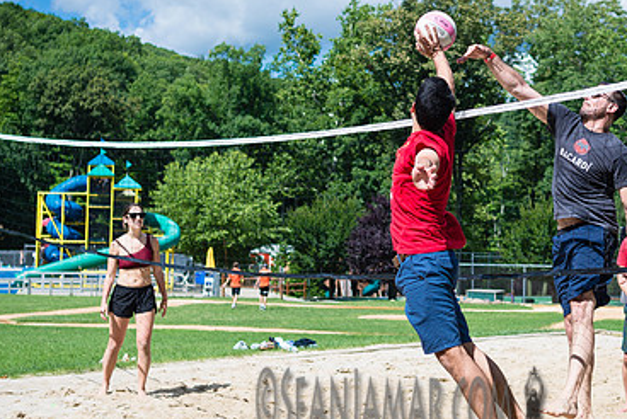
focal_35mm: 72
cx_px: 413
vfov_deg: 18.9
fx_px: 1255
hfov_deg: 27.9
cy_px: 162
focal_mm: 35
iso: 200
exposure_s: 1/4000
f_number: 3.2
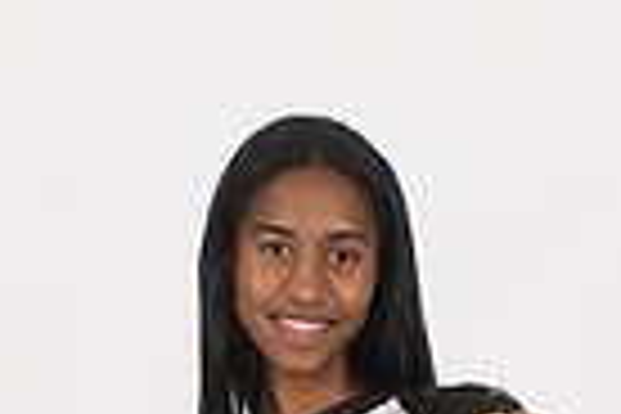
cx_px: 356
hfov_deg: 13.7
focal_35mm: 150
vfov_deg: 8.4
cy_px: 1008
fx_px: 2587
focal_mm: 46
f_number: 8
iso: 640
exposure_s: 1/320
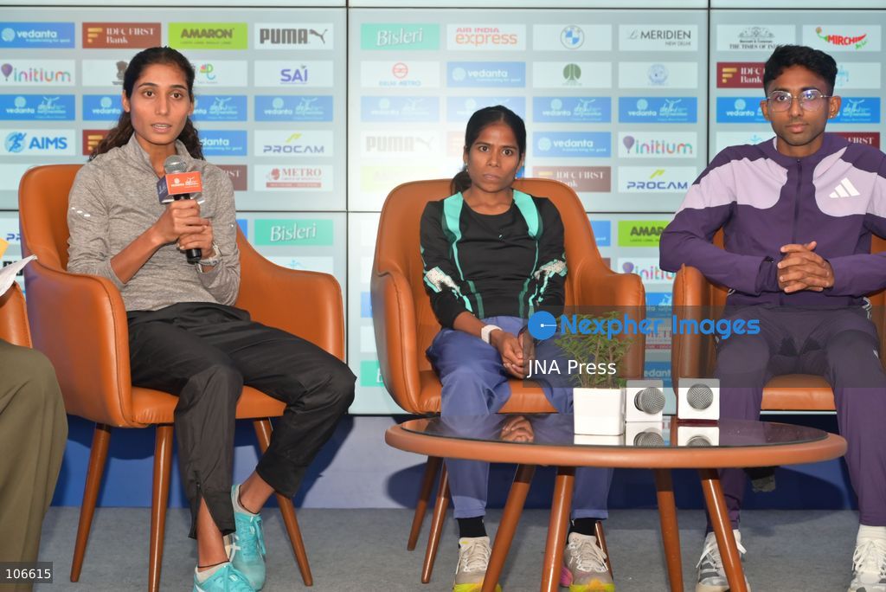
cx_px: 443
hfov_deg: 28.8
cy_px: 296
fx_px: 1724
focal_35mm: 70
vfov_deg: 19.5
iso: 800
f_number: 6.3
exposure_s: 1/200
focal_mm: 70
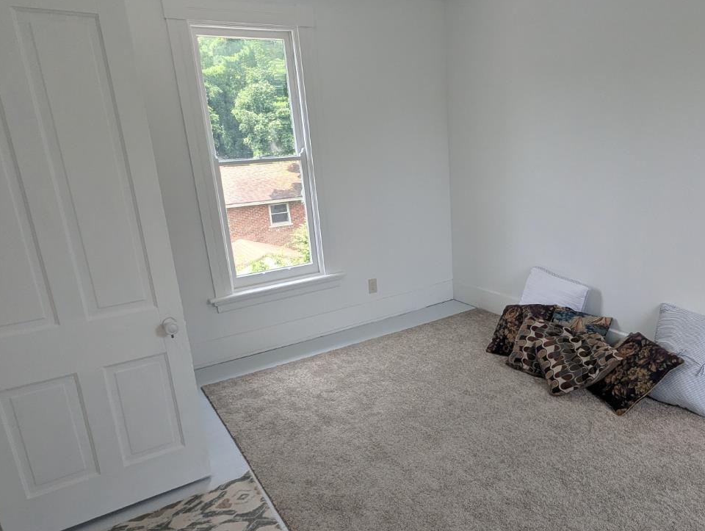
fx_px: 510
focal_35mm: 25
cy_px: 305
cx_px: 416
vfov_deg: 54.8
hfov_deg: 68.7
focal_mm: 2.35
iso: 53
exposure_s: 1/224
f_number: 2.2
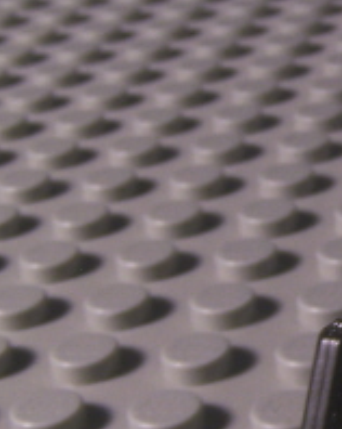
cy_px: 206
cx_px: 571
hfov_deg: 12.0
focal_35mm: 120
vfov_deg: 16.0
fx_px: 1521
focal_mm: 6.3
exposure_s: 1/8
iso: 80
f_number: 8
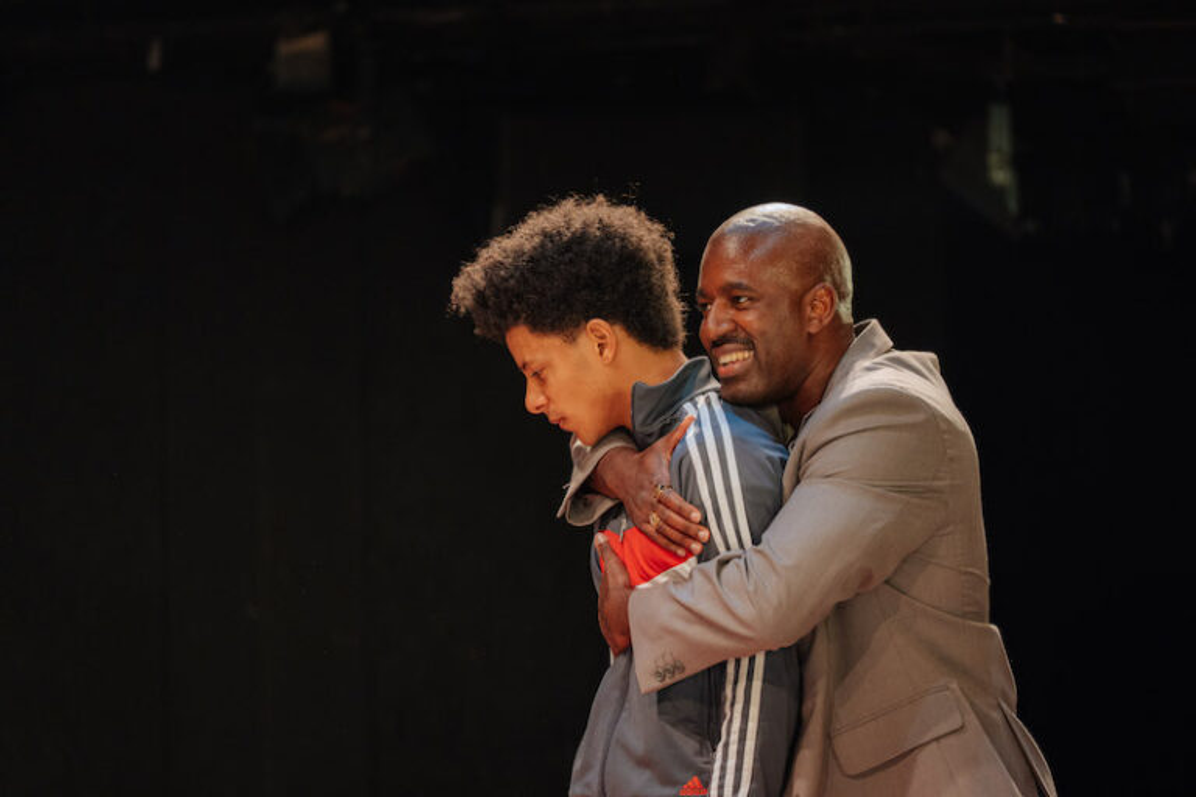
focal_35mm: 200
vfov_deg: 6.9
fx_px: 6644
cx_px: 598
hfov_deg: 10.3
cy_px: 398
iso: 1600
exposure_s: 1/160
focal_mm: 200
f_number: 2.8
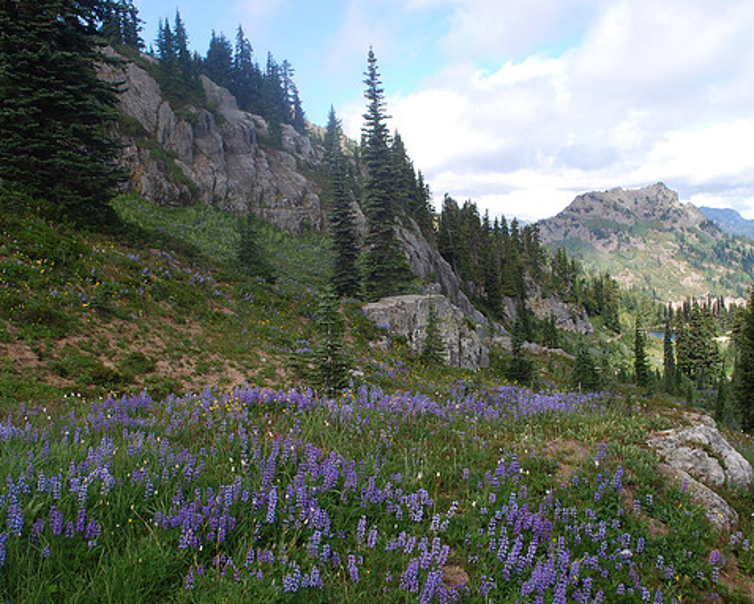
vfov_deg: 36.5
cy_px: 304
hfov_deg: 44.7
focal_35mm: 41
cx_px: 418
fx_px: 915
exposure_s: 1/125
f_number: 9
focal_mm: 24
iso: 200
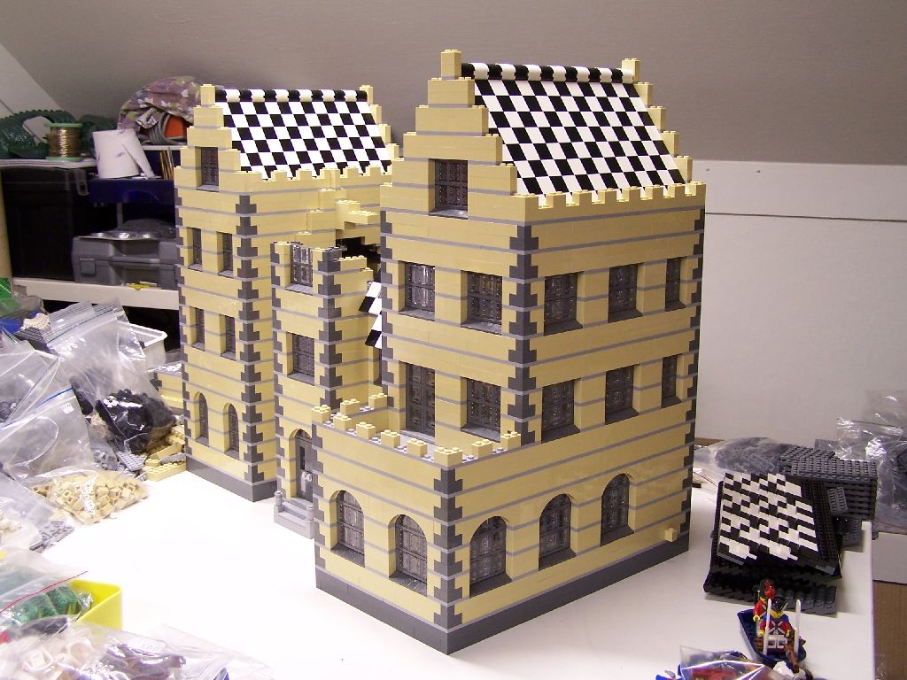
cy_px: 340
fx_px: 1048
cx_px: 454
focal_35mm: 40
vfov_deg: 36.0
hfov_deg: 46.8
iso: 80
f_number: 2.8
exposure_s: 1/6
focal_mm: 6.7
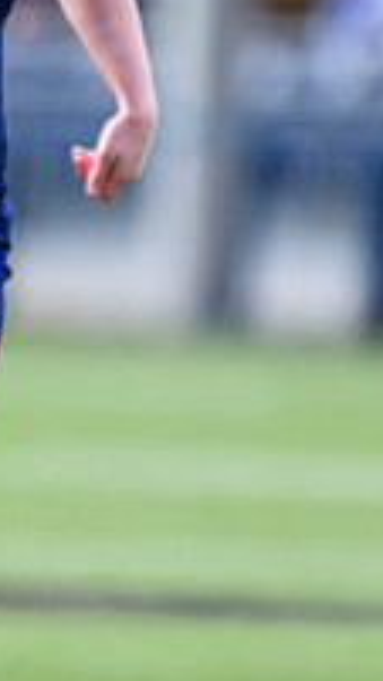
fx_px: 35636
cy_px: 295
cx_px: -232
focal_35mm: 1973
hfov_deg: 0.6
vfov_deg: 1.1
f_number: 4
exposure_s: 1/1250
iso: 500
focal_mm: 560
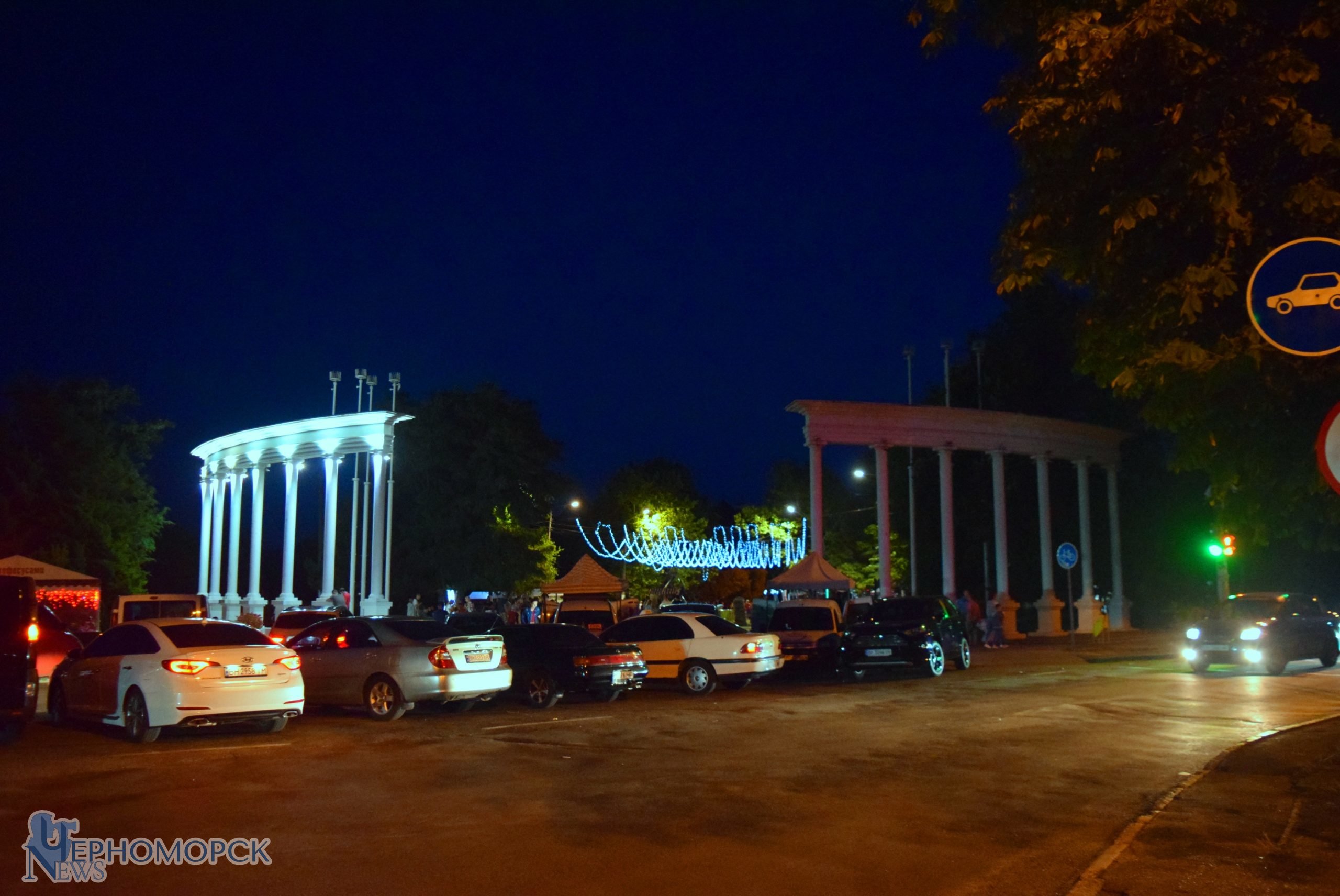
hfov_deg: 67.3
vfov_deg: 48.0
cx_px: 670
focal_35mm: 27
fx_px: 1006
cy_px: 448
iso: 6400
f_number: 3.5
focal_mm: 18
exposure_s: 1/50
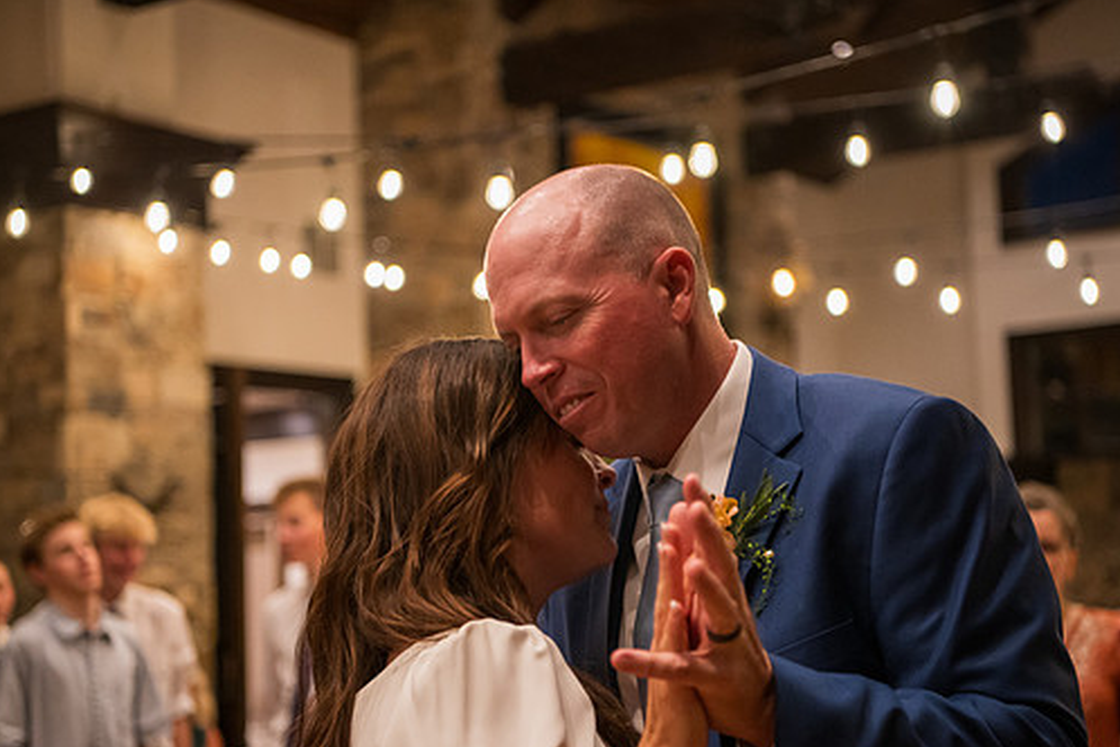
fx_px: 1991
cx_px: 569
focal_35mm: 64
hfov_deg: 31.4
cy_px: 416
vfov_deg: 21.2
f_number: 2.8
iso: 6400
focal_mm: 55
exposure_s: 1/200
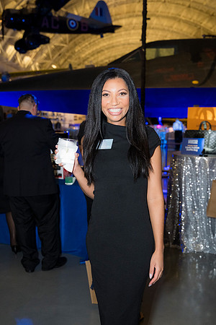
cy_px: 162
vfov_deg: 45.4
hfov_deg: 31.2
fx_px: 387
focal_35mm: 43
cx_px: 108
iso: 3200
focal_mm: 43
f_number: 4
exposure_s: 1/160
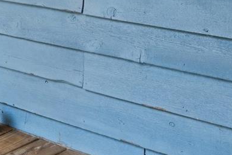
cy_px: -78
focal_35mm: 88
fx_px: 568
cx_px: -127
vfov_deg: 14.4
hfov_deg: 19.7
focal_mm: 16.6
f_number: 13
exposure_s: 1/2
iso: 100
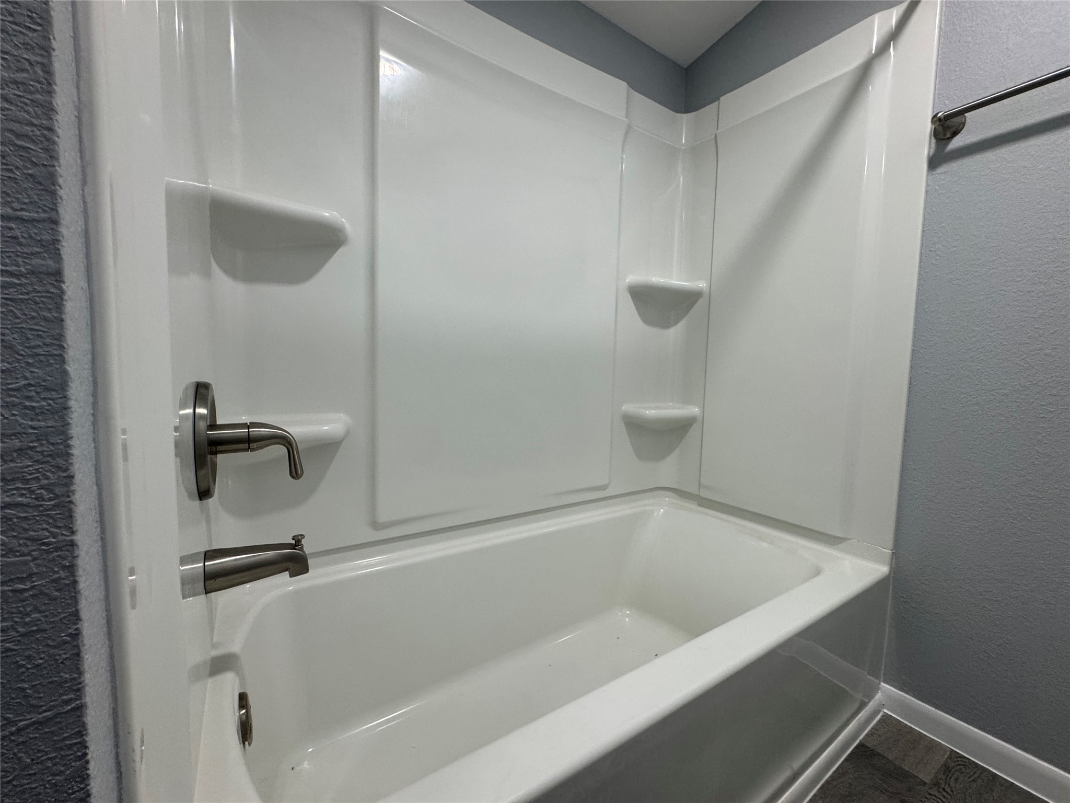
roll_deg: -0.5
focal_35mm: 14
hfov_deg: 102.1
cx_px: 535
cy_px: 402
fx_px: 433
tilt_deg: -4.7
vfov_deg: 85.7
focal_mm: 2.22
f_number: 2.2
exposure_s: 1/120
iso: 200
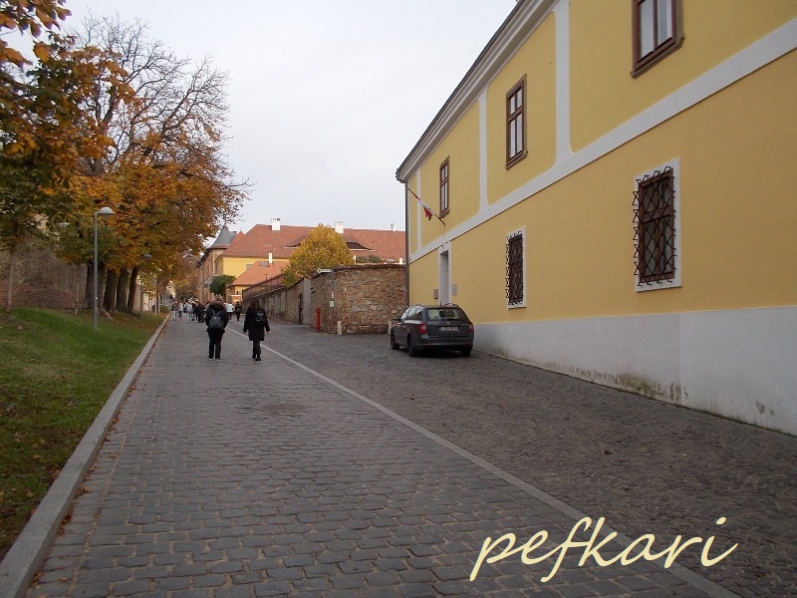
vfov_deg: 48.2
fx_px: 668
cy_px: 299
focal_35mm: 29
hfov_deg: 61.7
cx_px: 398
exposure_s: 1/320
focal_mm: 4.1
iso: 80
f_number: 3.3
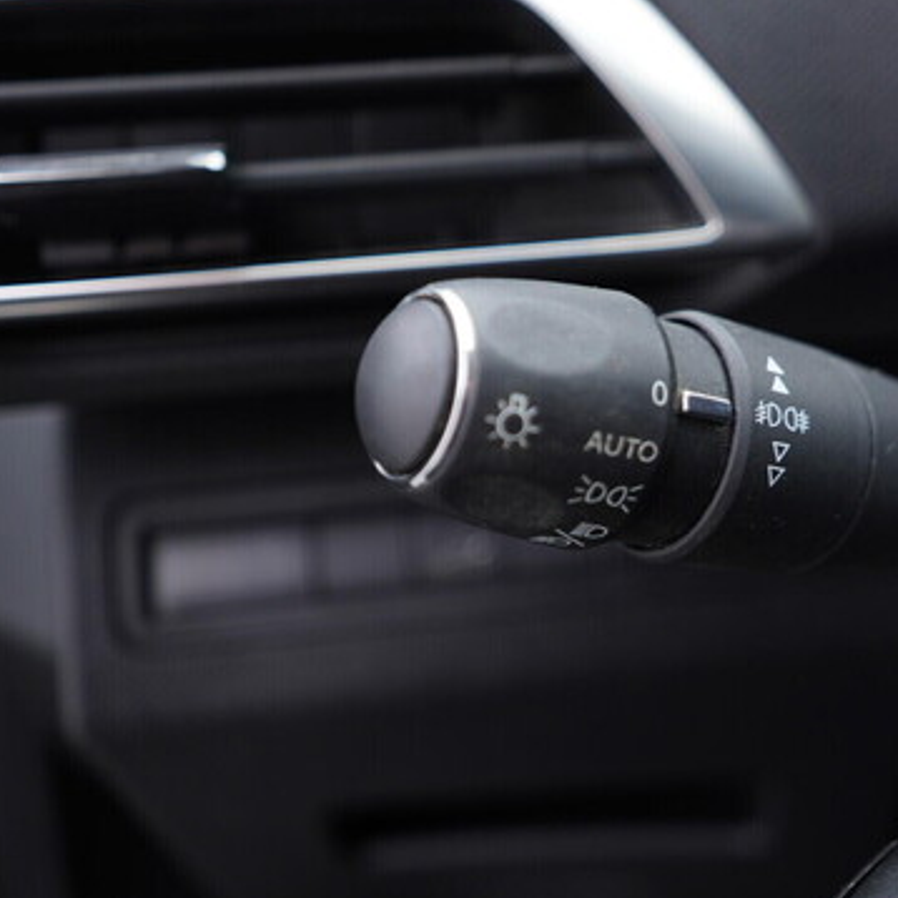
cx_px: 594
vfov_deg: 36.1
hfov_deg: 35.7
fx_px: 1379
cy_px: 453
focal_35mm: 47
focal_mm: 24
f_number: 2.8
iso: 160
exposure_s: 1/40
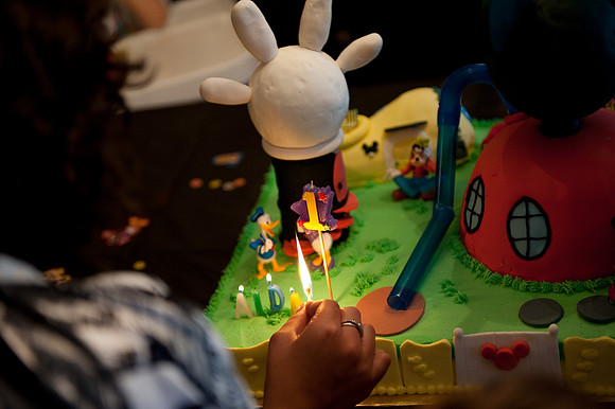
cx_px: 308
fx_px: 1195
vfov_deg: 19.4
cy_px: 204
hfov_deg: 28.9
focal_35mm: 70
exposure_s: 1/200
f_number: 2.8
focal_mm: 70
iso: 1000
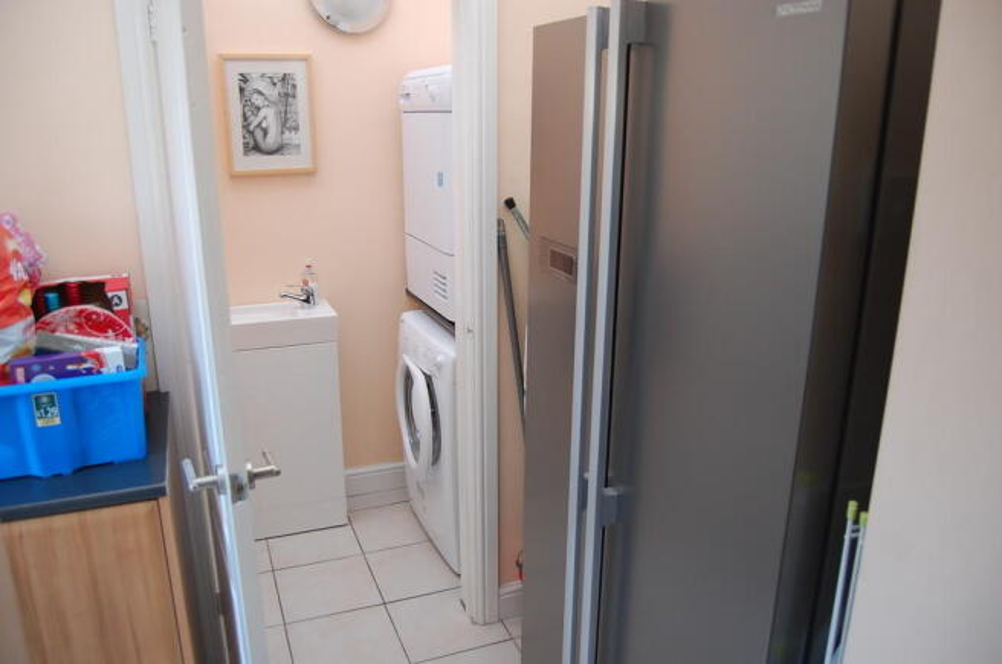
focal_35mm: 27
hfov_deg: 67.5
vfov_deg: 47.8
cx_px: 501
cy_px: 332
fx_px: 750
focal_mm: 18
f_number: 4
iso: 400
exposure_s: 1/60
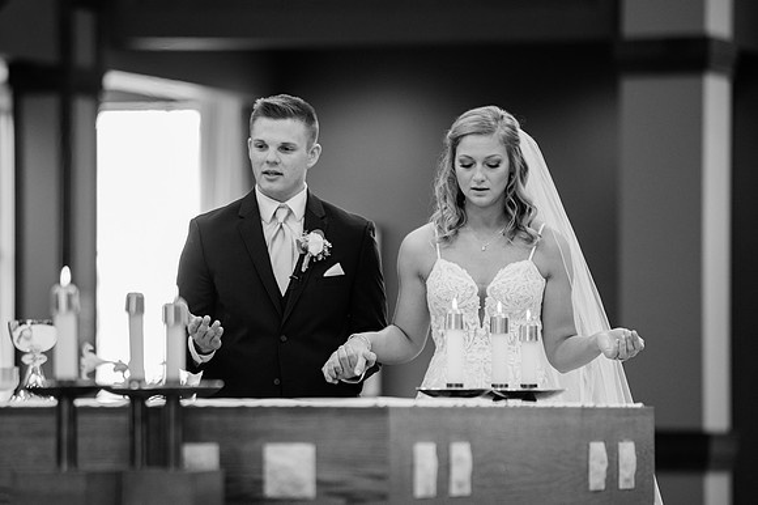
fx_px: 4706
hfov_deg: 9.2
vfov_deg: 6.1
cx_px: 334
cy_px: 279
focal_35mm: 224
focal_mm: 200
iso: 1000
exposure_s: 1/250
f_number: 2.8
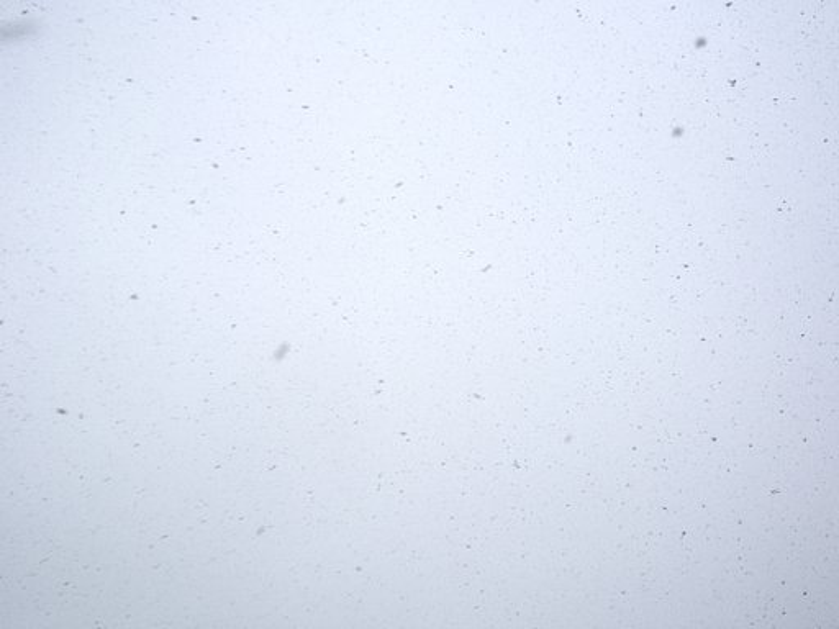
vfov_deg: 35.1
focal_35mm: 41
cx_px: 420
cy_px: 314
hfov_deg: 45.8
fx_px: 994
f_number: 4.6
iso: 50
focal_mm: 6.8
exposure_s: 1/320
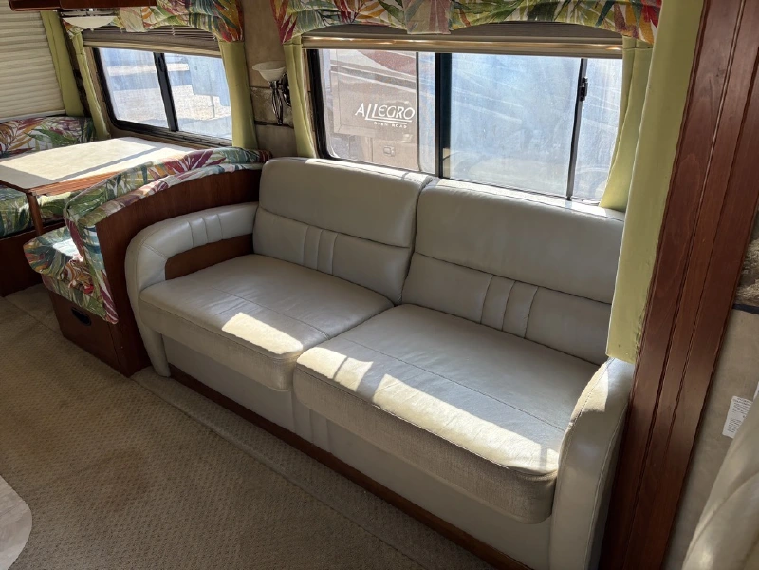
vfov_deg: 53.1
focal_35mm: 26
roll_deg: +2.0
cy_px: 285
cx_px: 380
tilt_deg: -25.3
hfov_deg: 67.3
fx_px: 570
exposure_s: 1/258
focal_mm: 5.96
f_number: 1.6
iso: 64
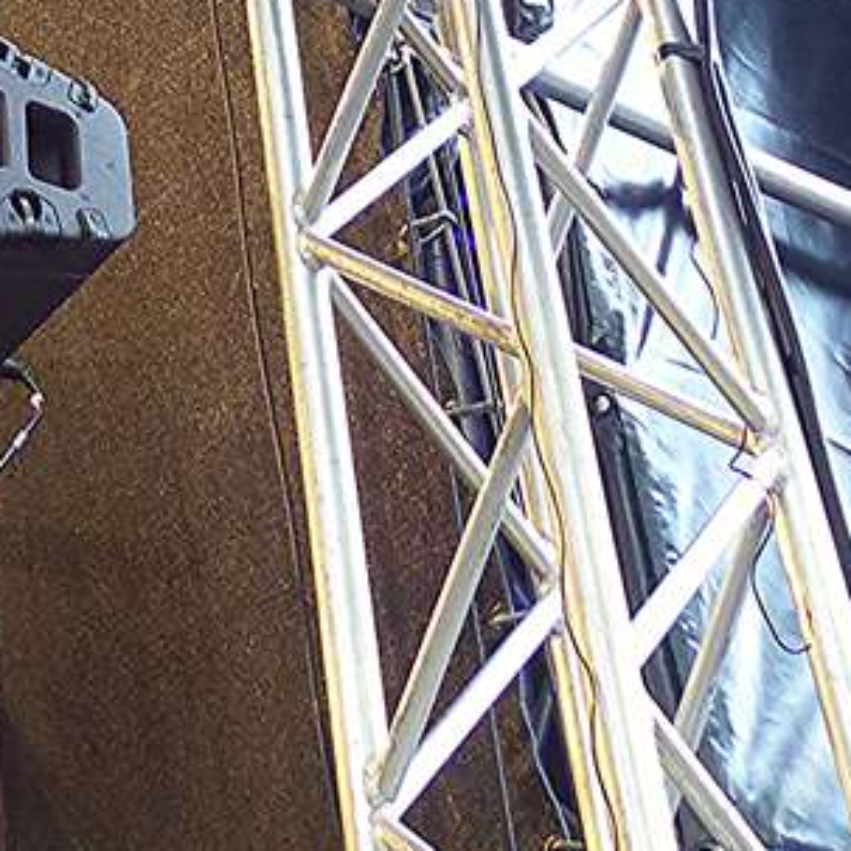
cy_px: -413
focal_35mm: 73
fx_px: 2030
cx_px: 157
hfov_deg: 23.3
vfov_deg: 20.4
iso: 200
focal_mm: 4.5
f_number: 2.8
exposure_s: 1/60
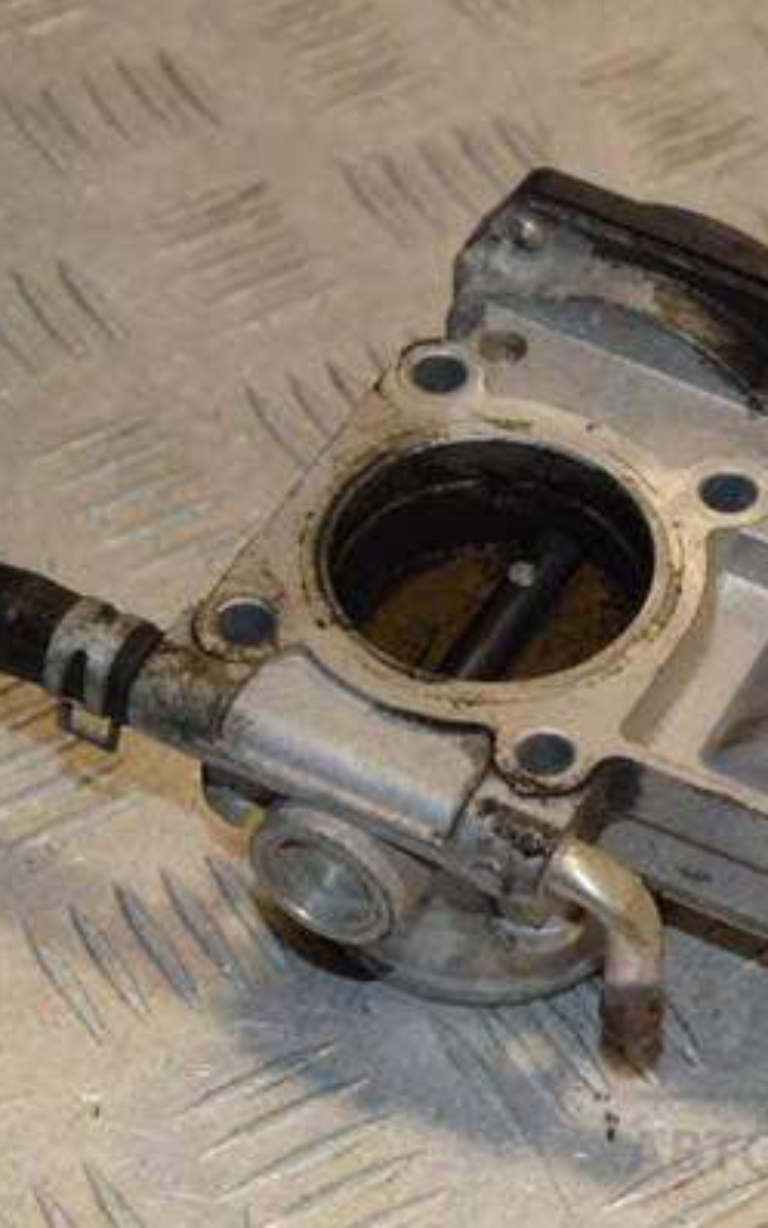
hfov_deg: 9.2
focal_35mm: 143
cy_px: 614
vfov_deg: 14.6
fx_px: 4785
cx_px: 568
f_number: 7.1
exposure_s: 1/200
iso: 800
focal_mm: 62
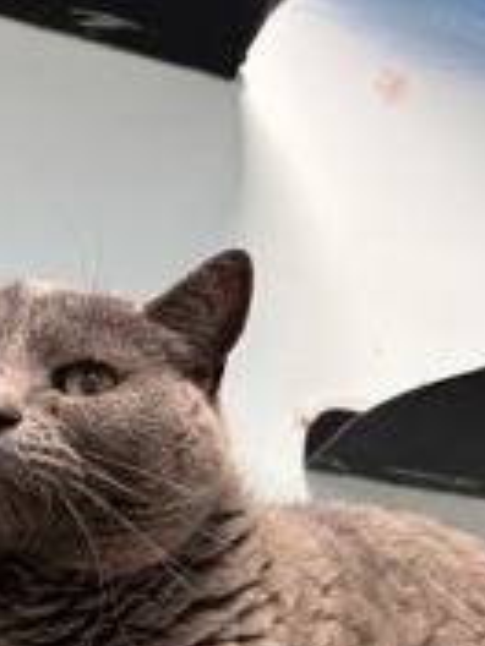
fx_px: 1158
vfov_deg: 27.6
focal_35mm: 62
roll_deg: -4.6
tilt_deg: +6.9
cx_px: 211
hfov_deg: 23.6
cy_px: 767
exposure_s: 1/60
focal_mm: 5.96
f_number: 1.6
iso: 160
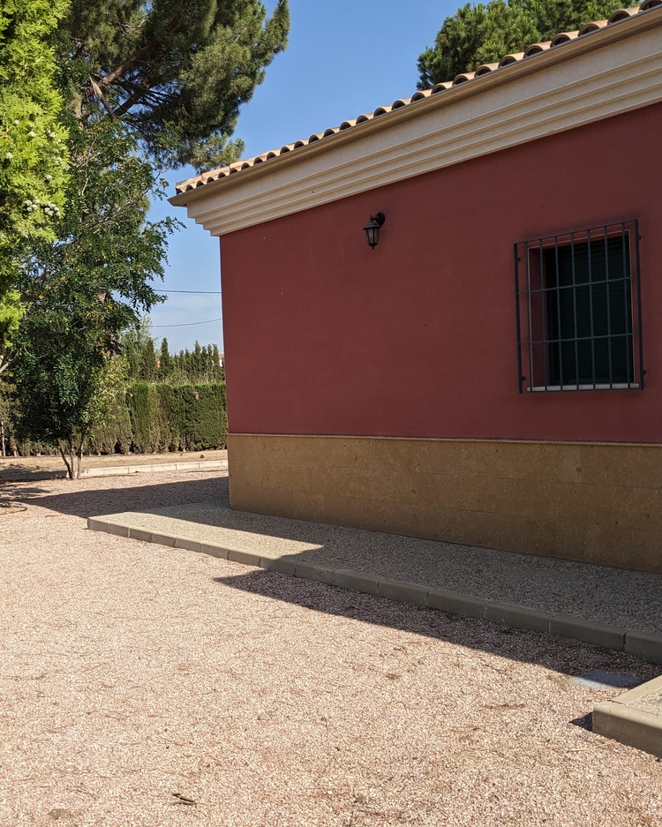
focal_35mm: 36
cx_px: 275
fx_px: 881
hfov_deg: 41.0
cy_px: 416
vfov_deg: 50.3
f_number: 1.73
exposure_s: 1/2933
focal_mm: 4.38
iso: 64
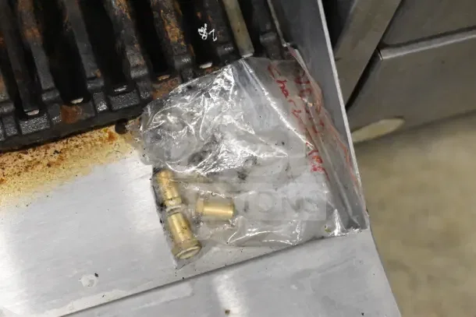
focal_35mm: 82
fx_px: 1091
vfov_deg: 16.6
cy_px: 158
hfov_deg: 24.6
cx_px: 238
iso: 9000
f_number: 5.6
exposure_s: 1/100
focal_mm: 55
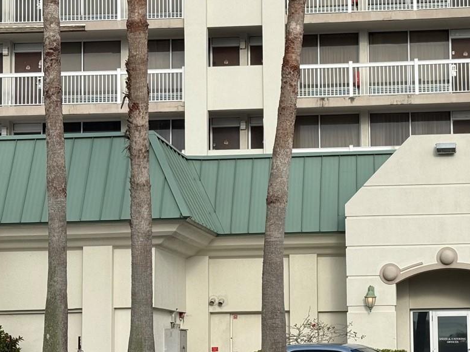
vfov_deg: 14.9
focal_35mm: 99
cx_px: 362
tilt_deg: +6.7
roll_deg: +0.4
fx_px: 1344
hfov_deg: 19.7
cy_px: 202
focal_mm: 6.76
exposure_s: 1/3534
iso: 64
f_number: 1.78
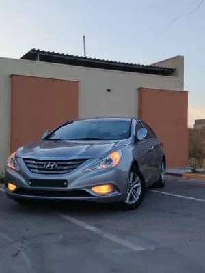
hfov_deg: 30.9
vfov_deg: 40.4
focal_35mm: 47
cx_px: 102
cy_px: 136
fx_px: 371
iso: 100
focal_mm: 5.25
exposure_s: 1/251
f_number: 0.95
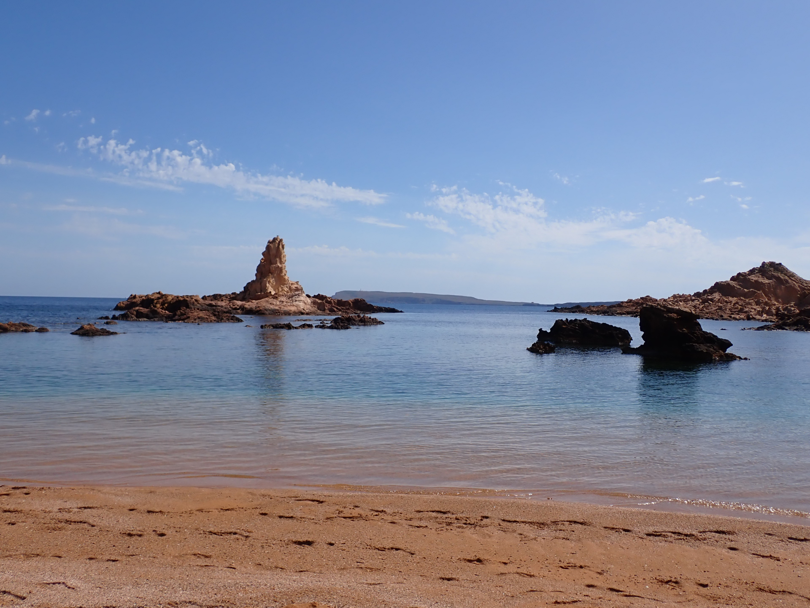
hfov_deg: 56.8
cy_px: 304
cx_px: 405
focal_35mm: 32
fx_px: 749
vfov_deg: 44.2
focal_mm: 5.79
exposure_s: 1/320
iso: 100
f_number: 9
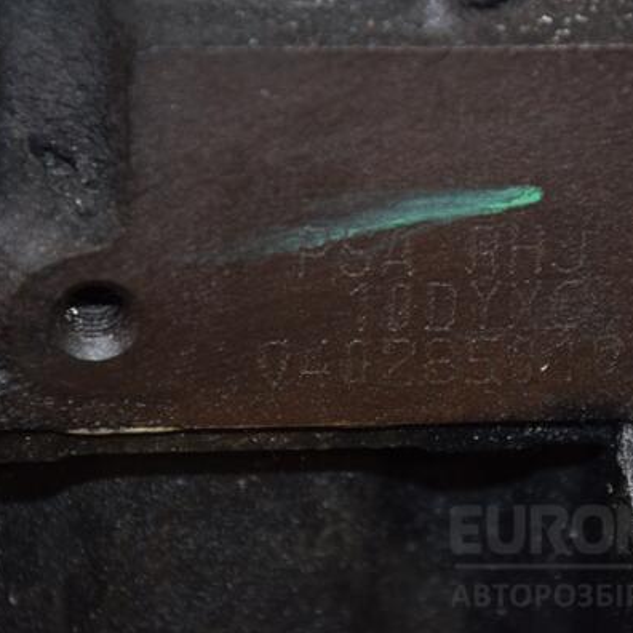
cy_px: 316
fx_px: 4192
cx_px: 420
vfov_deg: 8.6
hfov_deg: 8.6
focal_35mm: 203
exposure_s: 1/60
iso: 800
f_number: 5.6
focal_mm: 105
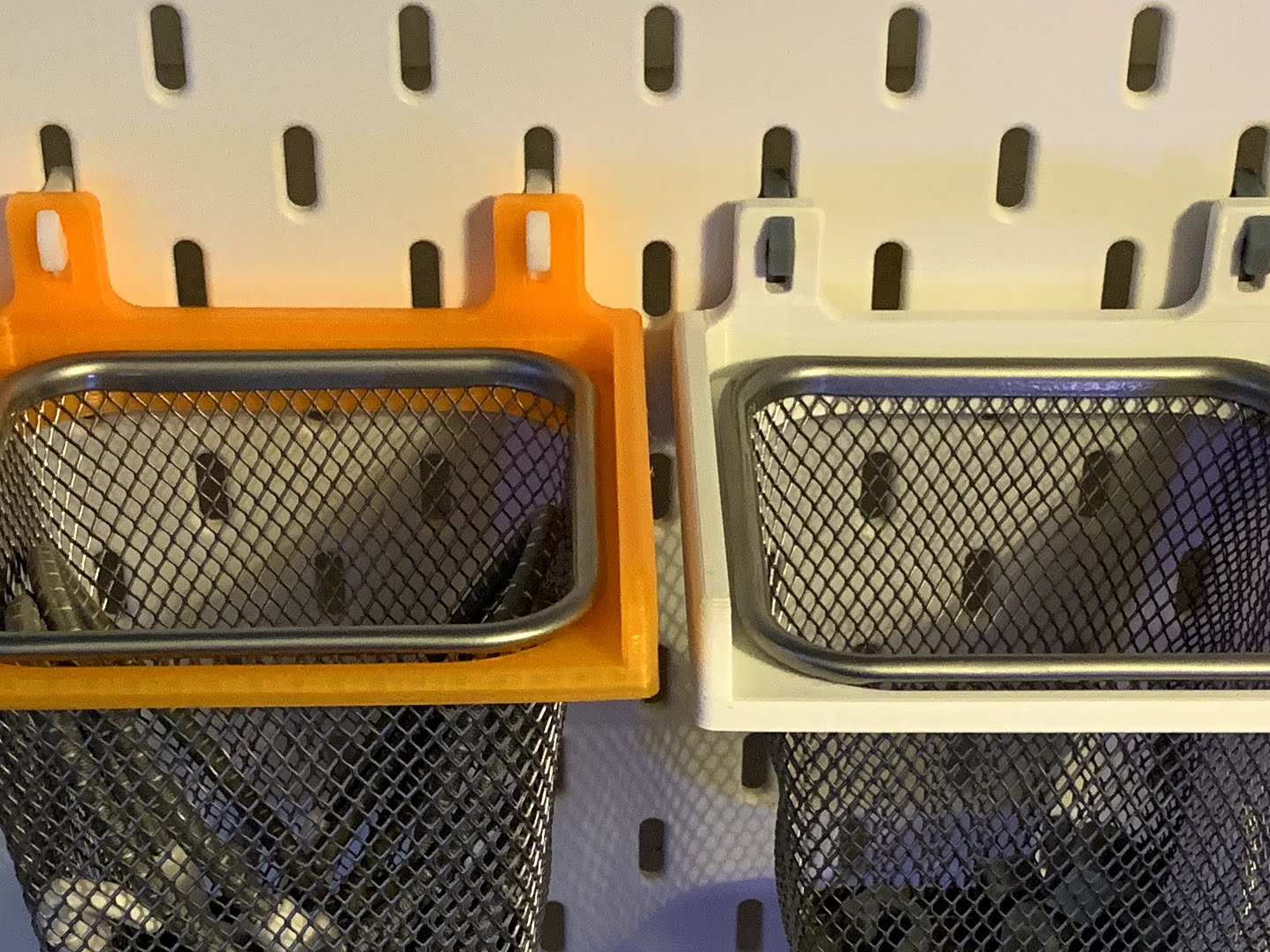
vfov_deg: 19.9
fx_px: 2678
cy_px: 801
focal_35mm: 73
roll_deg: -0.9
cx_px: 671
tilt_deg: -32.7
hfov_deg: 26.7
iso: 320
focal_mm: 4.25
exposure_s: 1/25
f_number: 1.8
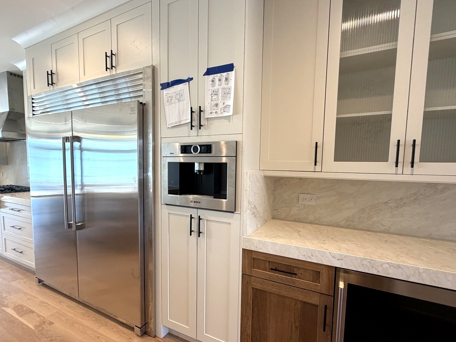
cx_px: 221
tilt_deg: -6.0
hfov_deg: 87.7
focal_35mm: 18
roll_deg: -0.8
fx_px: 237
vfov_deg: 71.5
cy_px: 185
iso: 200
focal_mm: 2.22
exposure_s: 1/120
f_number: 2.2
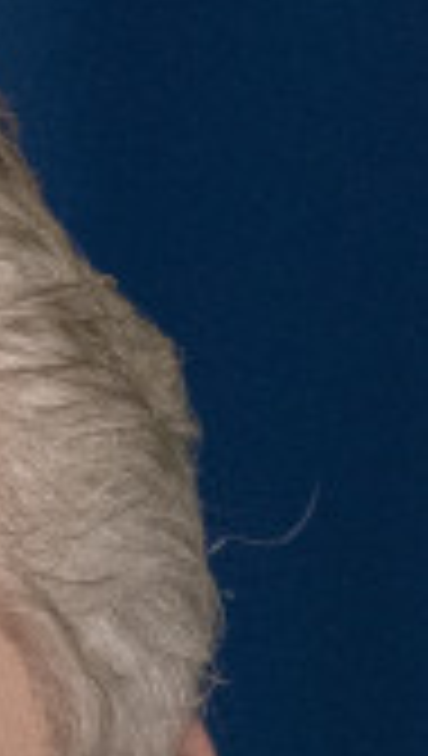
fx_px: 30002
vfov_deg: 1.4
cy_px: 1418
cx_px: -703
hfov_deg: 0.8
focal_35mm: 1493
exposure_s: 1/250
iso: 6400
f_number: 5.6
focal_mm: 200
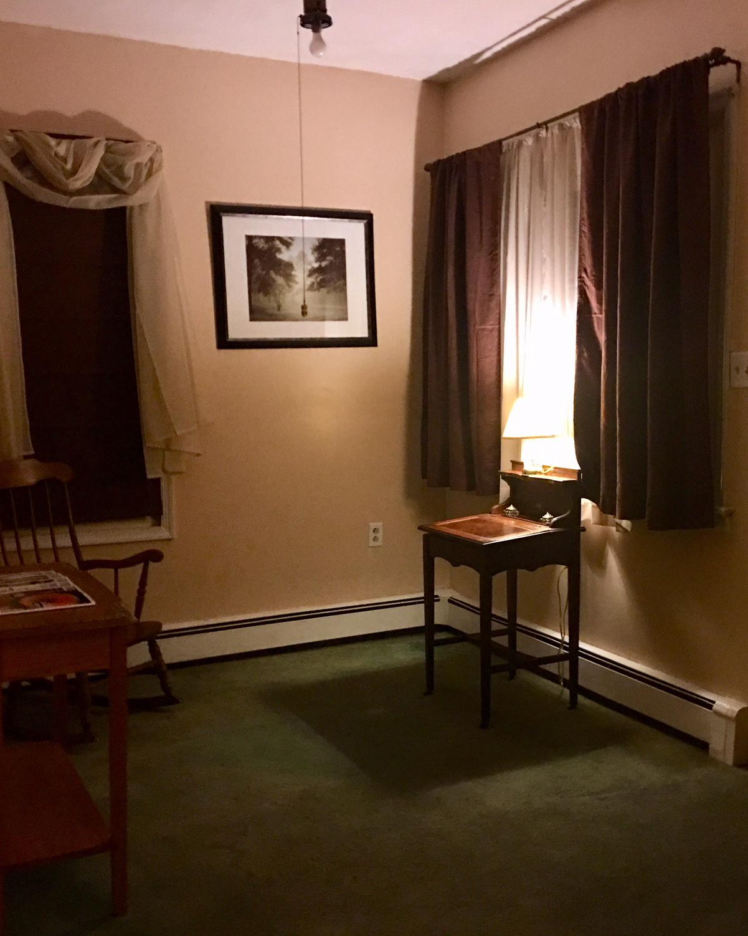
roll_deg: +0.7
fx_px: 1052
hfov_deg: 38.9
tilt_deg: -3.2
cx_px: 460
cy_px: 467
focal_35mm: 38
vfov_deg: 47.9
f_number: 2.2
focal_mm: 4.15
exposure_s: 1/4
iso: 100
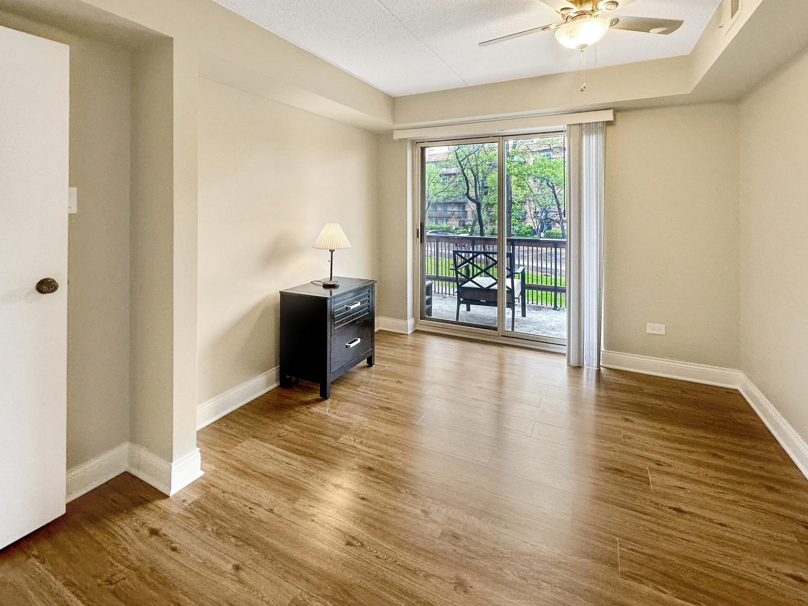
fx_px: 327
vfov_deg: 85.7
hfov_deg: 102.1
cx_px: 404
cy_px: 303
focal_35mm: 14
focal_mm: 2.22
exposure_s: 1/120
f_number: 2.2
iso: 100
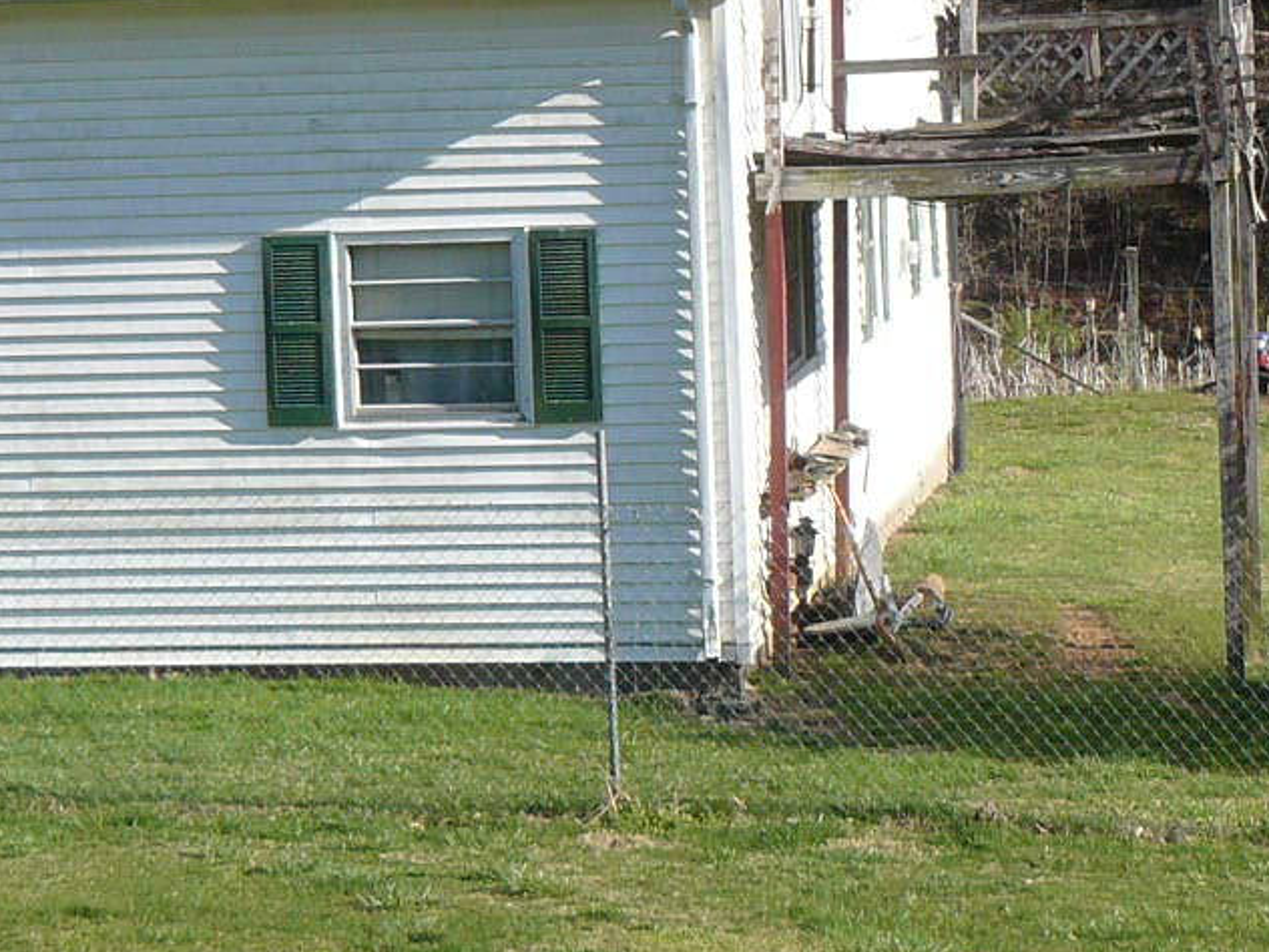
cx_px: 315
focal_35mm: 156
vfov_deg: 9.5
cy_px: 251
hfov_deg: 12.6
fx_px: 5719
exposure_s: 1/500
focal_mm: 8.4
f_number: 3.6
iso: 100
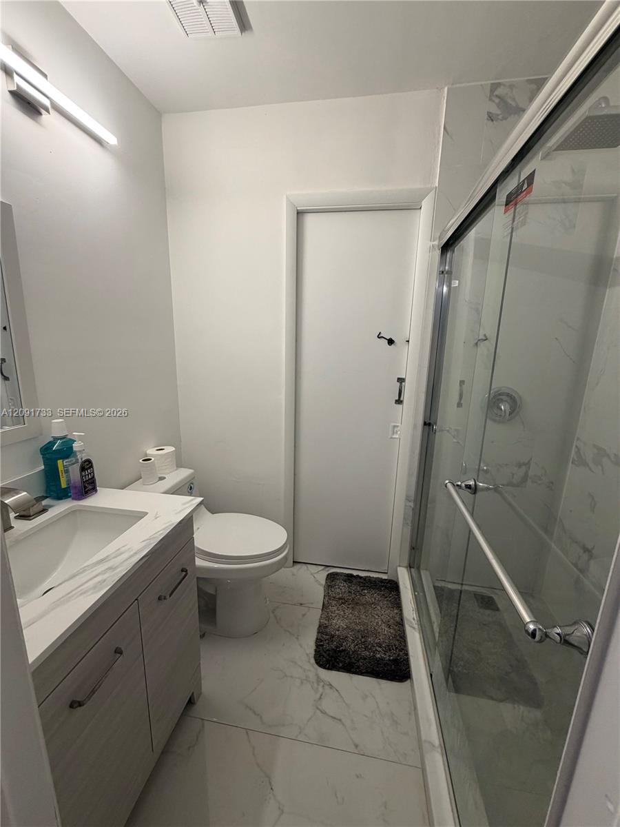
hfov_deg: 85.7
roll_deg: -2.1
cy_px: 414
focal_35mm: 14
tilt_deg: -12.0
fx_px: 334
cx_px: 310
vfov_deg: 102.1
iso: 200
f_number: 2.2
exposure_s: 1/120
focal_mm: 2.22
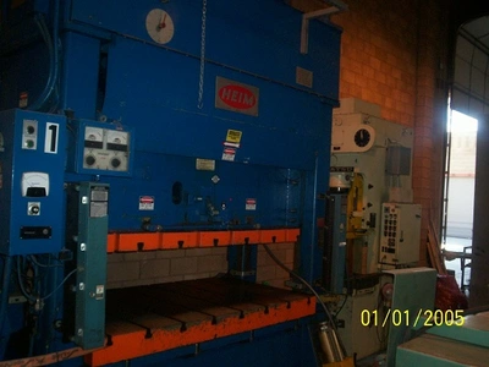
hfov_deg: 51.4
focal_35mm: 36
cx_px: 244
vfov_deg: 39.7
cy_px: 184
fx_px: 509
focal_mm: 5.9
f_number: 4.5
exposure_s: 1/64
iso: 140
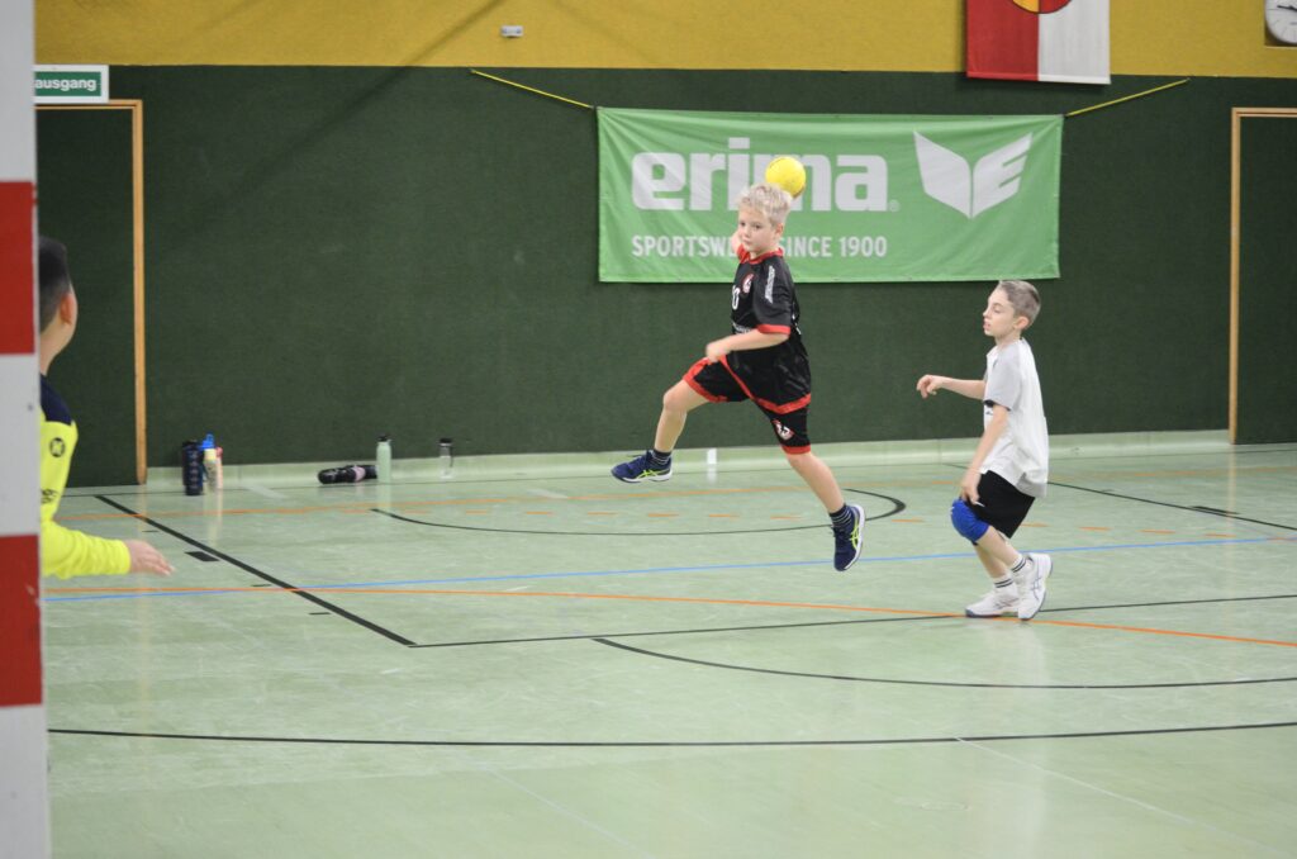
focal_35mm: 82
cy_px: 430
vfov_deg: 16.5
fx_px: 2966
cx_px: 648
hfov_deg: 24.7
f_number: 4
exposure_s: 1/250
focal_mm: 55
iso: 1600
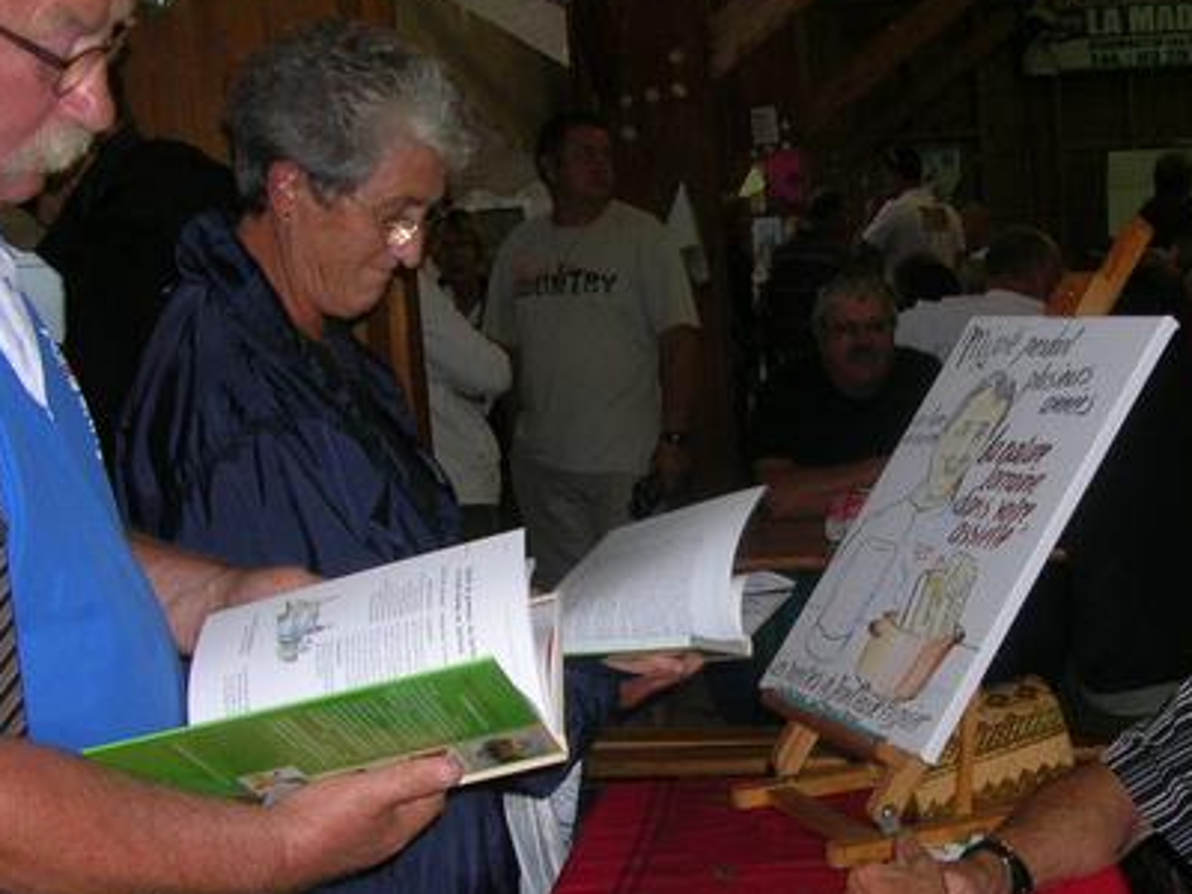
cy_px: 578
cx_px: 846
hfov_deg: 33.9
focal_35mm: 56
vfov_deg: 26.0
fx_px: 1928
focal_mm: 5.8
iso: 51
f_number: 2.8
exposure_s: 1/60.1
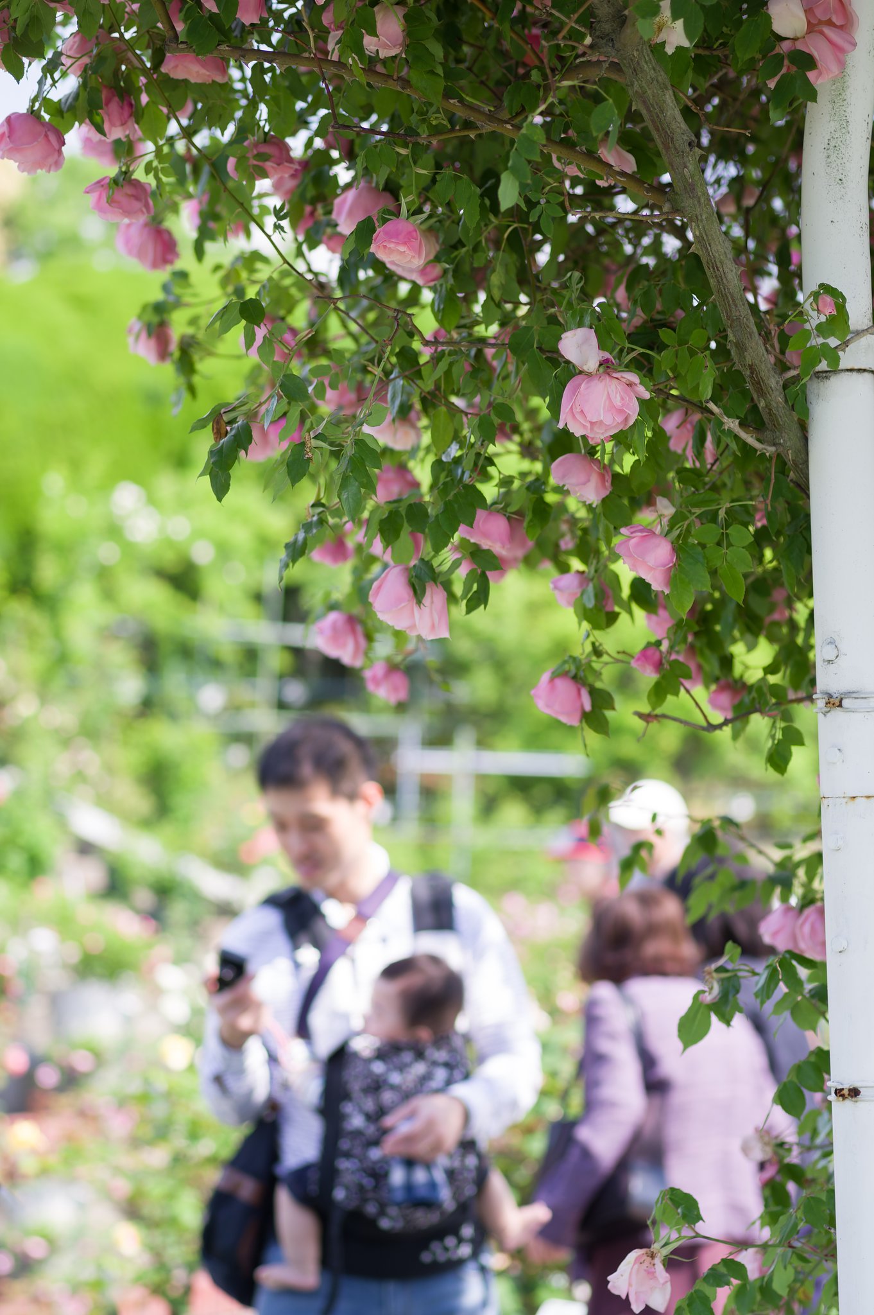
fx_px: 3830
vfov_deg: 19.5
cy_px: 658
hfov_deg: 13.0
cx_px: 437
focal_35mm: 105
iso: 200
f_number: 2.8
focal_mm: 70
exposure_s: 1/160
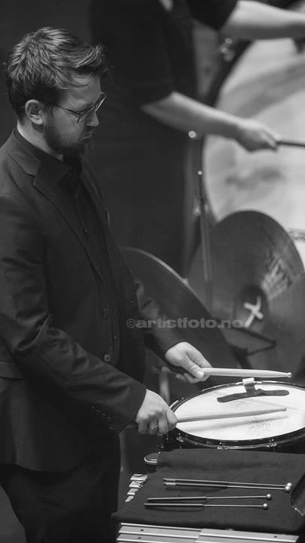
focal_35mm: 315
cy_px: 272
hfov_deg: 3.9
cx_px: 138
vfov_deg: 6.9
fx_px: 4528
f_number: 2.8
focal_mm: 300
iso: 4000
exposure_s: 1/1000
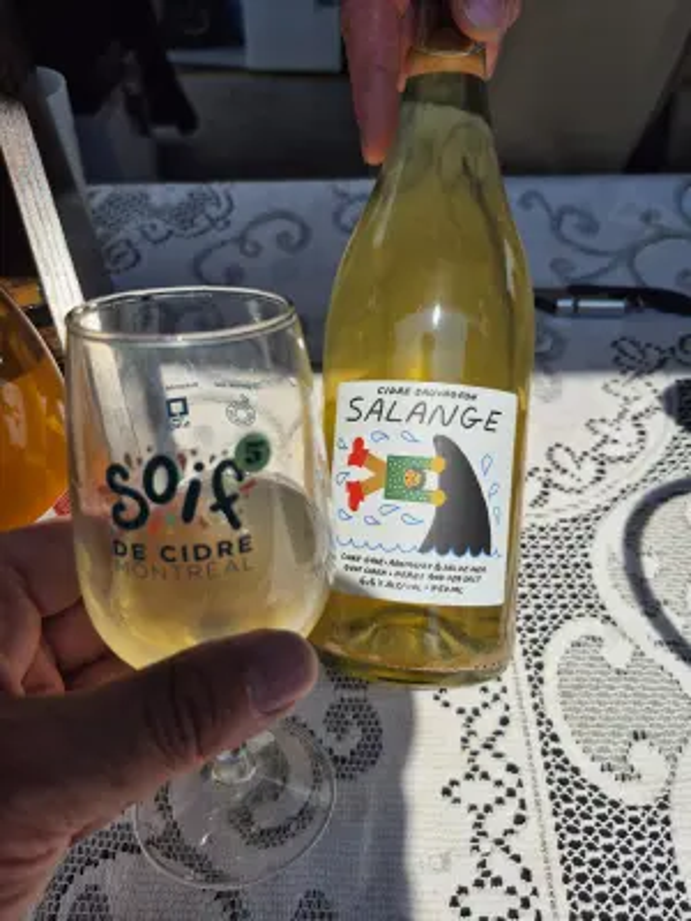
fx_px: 612
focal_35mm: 23
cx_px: 346
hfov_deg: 58.9
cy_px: 460
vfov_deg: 73.9
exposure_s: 1/3088
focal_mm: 5.4
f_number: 1.8
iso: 25
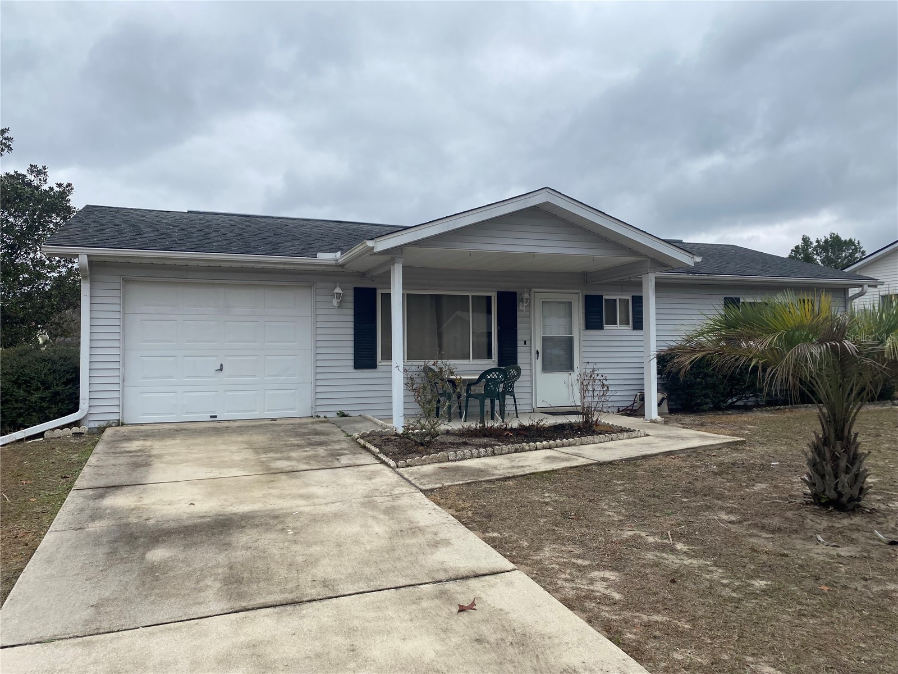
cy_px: 337
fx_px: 674
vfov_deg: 53.1
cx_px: 449
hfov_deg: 67.3
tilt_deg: +4.4
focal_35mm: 26
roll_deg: +0.8
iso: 32
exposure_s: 1/1464
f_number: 1.8
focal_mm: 4.25
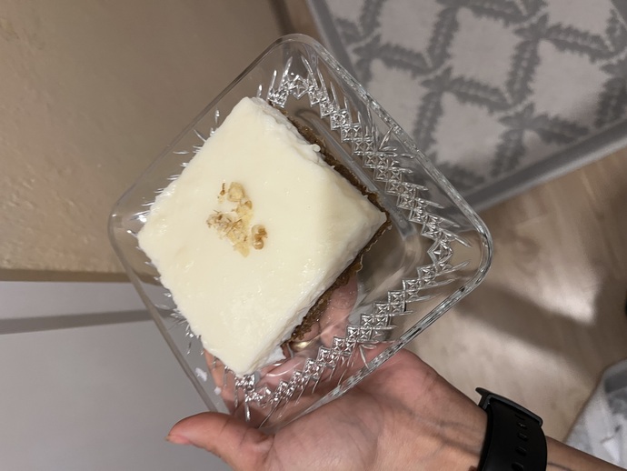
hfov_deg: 67.3
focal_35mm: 26
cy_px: 236
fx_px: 471
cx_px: 314
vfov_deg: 53.1
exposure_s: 1/50
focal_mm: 5.1
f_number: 1.6
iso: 160
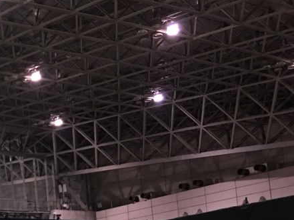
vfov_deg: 18.0
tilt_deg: +8.0
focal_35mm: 79
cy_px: 235
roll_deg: +3.1
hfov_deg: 22.5
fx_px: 670
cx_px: -74
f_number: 2.2
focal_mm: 4.15
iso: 64
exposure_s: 1/4
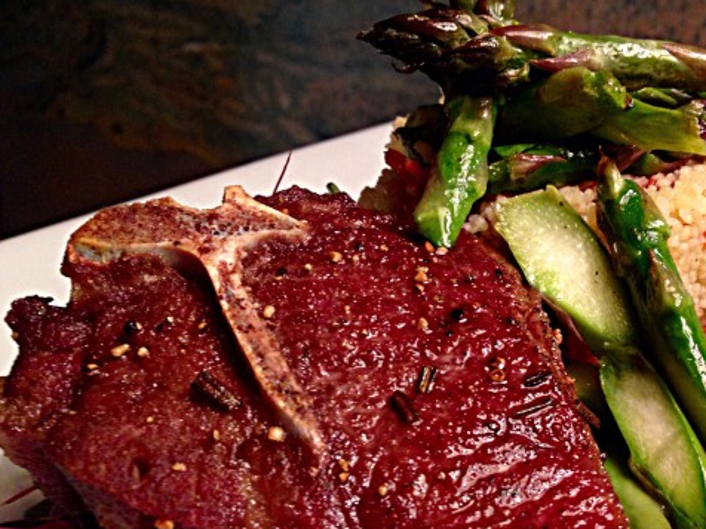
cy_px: 341
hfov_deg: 35.9
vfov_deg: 27.9
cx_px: 538
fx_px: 1061
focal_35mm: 52
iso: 100
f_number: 2.4
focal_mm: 4.12
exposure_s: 1/20
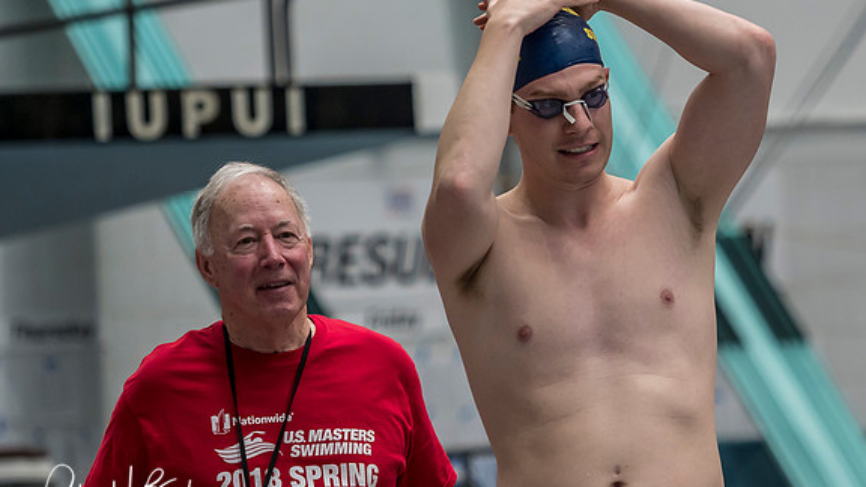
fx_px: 8657
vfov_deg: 3.2
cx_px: 600
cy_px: 275
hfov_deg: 5.7
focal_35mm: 377
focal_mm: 120
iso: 800
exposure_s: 1/400
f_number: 2.8
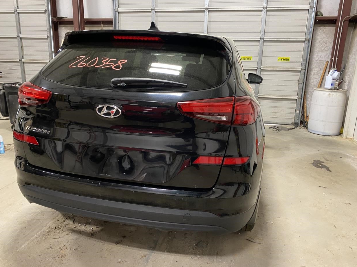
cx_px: 180
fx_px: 278
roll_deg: -2.2
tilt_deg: -14.9
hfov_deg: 65.3
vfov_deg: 51.3
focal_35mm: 27
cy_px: 129
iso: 320
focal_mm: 4.25
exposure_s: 1/40
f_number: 1.8
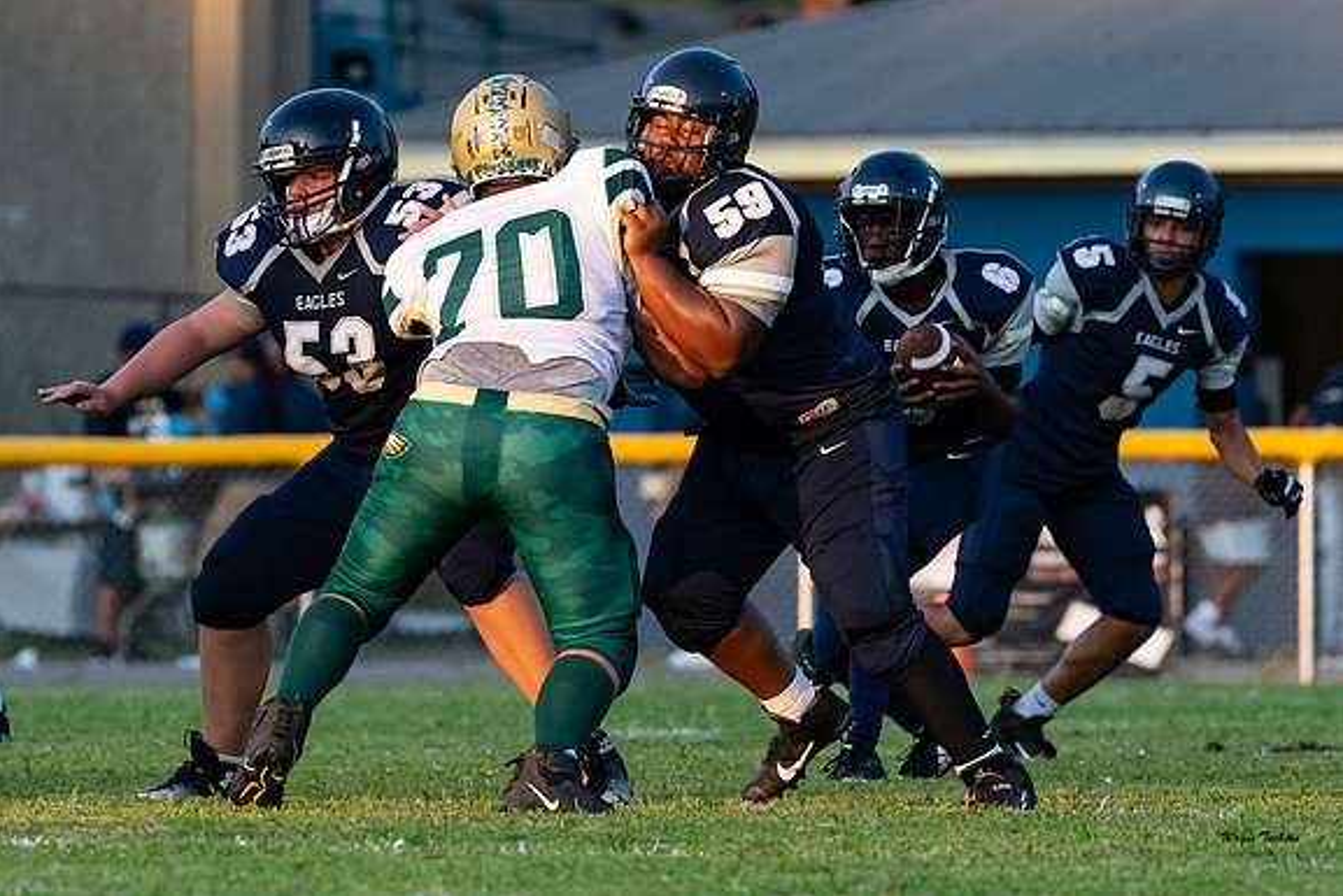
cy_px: 398
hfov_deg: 3.3
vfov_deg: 2.2
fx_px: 23208
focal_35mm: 622
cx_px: 920
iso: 1400
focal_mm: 300
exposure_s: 1/2500
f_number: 4.5
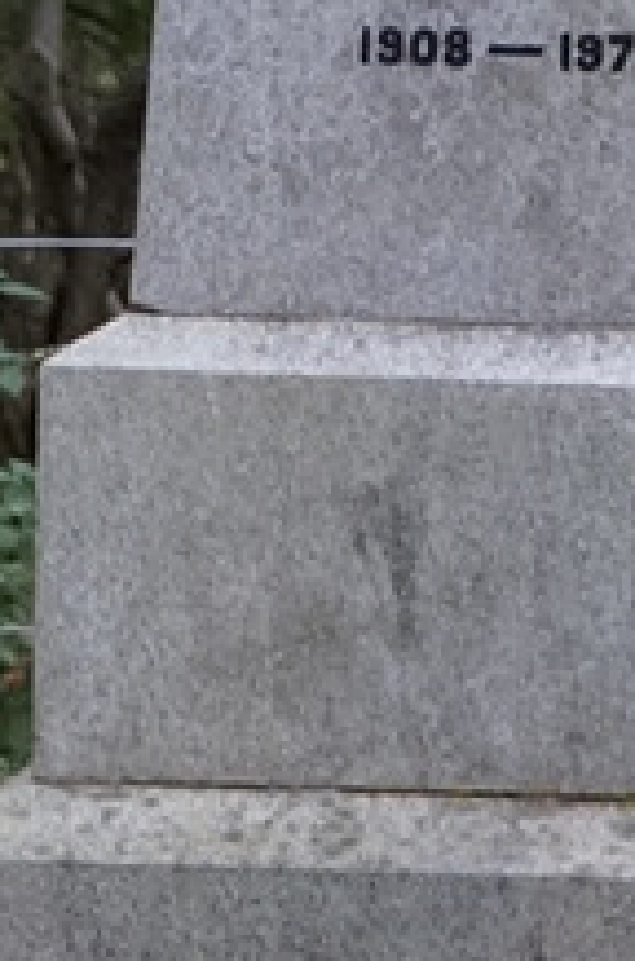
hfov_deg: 2.3
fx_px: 16153
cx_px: 573
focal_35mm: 607
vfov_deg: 3.4
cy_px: -1239
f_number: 5.6
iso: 800
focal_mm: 55
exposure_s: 1/160
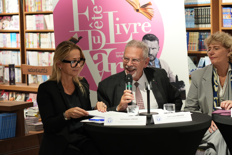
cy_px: 78
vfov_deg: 13.0
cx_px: 116
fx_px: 677
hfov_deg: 19.5
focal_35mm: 105
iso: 3200
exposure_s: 1/320
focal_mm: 105
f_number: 4
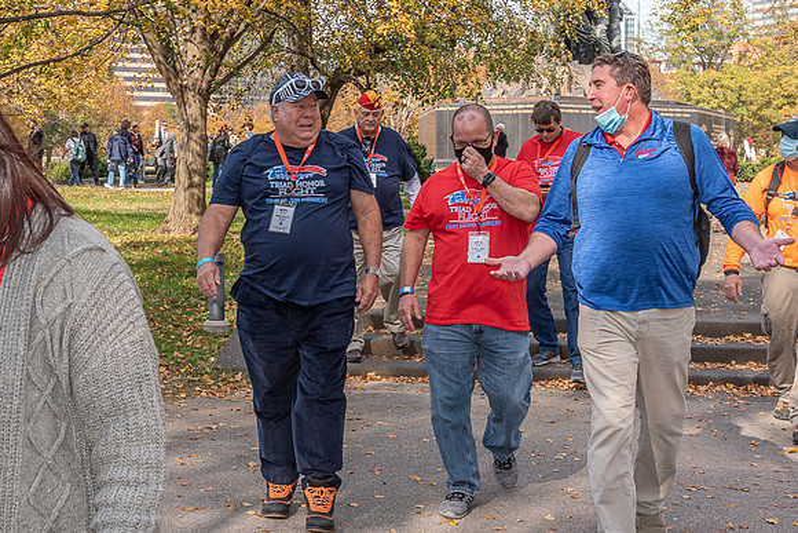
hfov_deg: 36.7
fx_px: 1196
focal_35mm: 54
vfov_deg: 25.0
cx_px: 310
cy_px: 176
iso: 500
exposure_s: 1/250
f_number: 11
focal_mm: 40
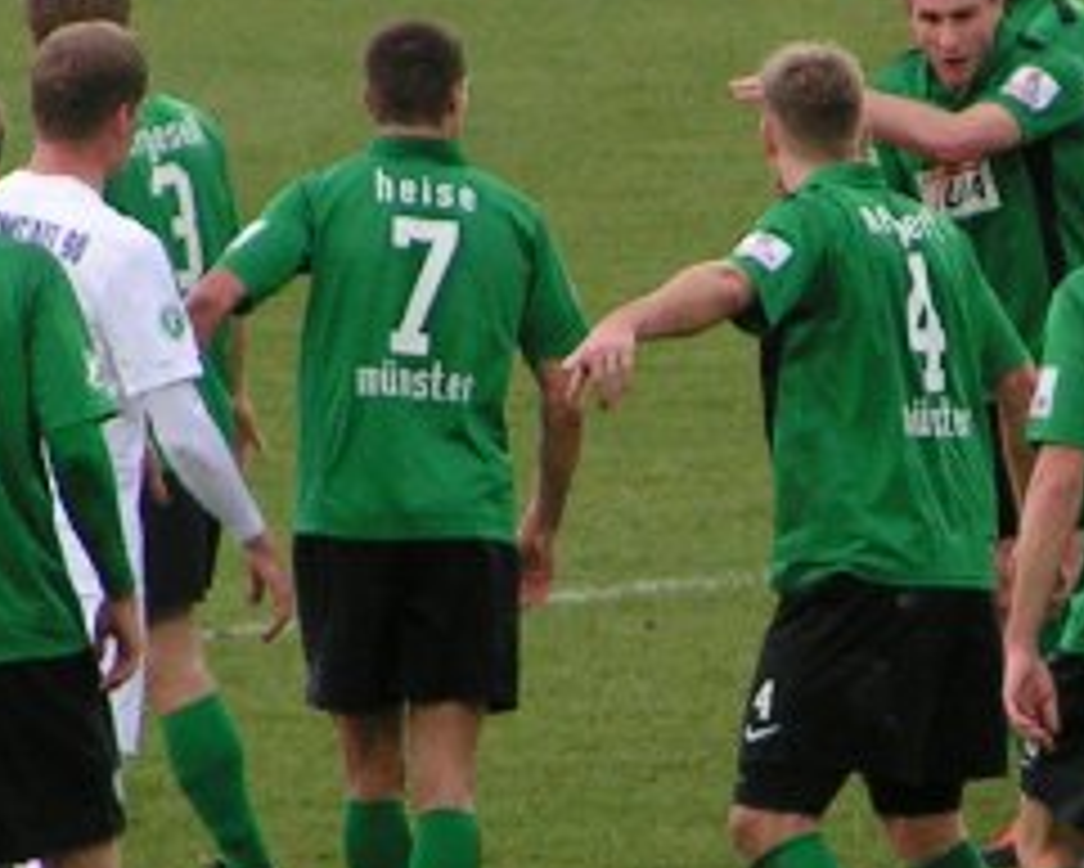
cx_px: 1053
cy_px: 409
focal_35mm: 800
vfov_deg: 1.9
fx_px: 25676
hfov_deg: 2.4
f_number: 3.5
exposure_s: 1/250
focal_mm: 37.8
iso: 100
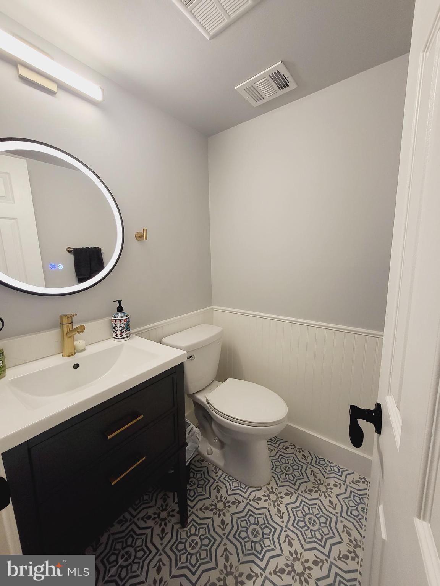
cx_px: 220
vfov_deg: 106.2
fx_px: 220
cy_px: 293
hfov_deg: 89.9
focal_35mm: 13
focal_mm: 1.74
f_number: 2.2
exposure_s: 1/50
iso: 125
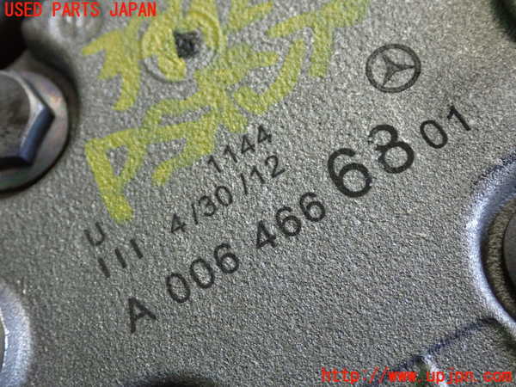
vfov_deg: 30.9
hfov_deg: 40.4
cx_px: 258
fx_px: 701
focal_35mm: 47
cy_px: 194
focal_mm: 8.4
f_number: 3.1
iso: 800
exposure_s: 1/125
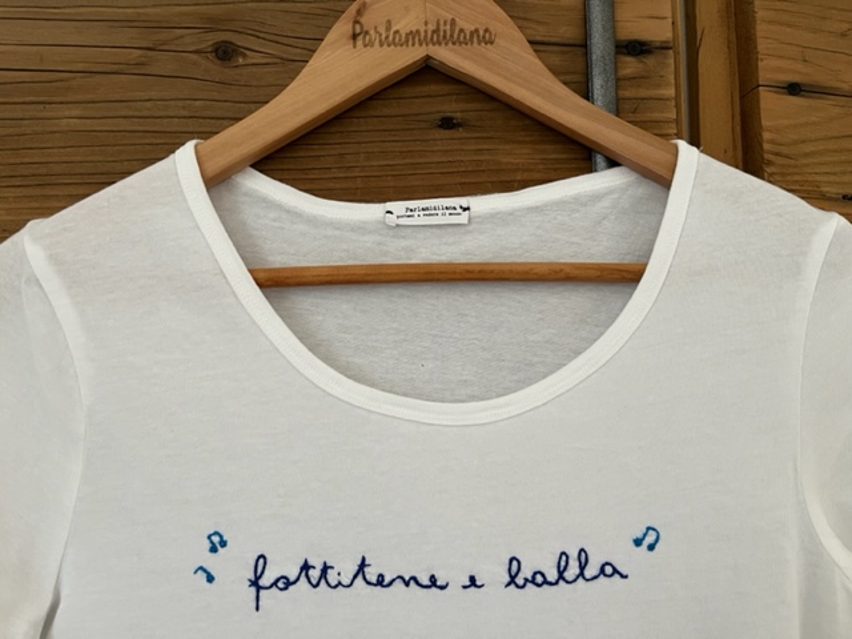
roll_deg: +1.8
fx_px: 640
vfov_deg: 53.1
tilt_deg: +2.5
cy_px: 320
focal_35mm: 26
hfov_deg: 67.3
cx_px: 426
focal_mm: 5.1
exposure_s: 1/60
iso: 320
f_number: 1.6
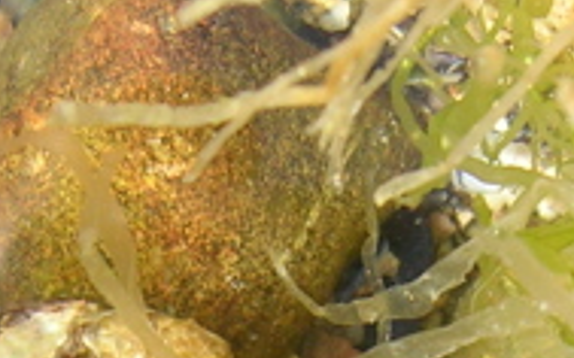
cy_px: 519
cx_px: 255
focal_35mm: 147
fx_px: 2299
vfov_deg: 8.7
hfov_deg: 14.2
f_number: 2.9
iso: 50
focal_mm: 6.2
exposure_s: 1/140
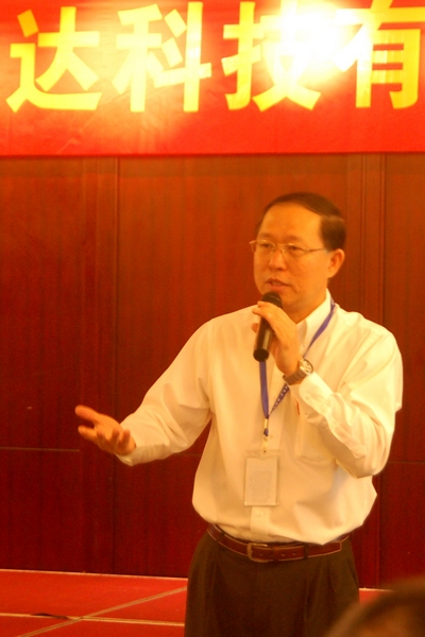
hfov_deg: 28.1
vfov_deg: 41.1
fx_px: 850
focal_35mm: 48
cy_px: 318
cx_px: 212
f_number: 2.8
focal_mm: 32
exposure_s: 1/20
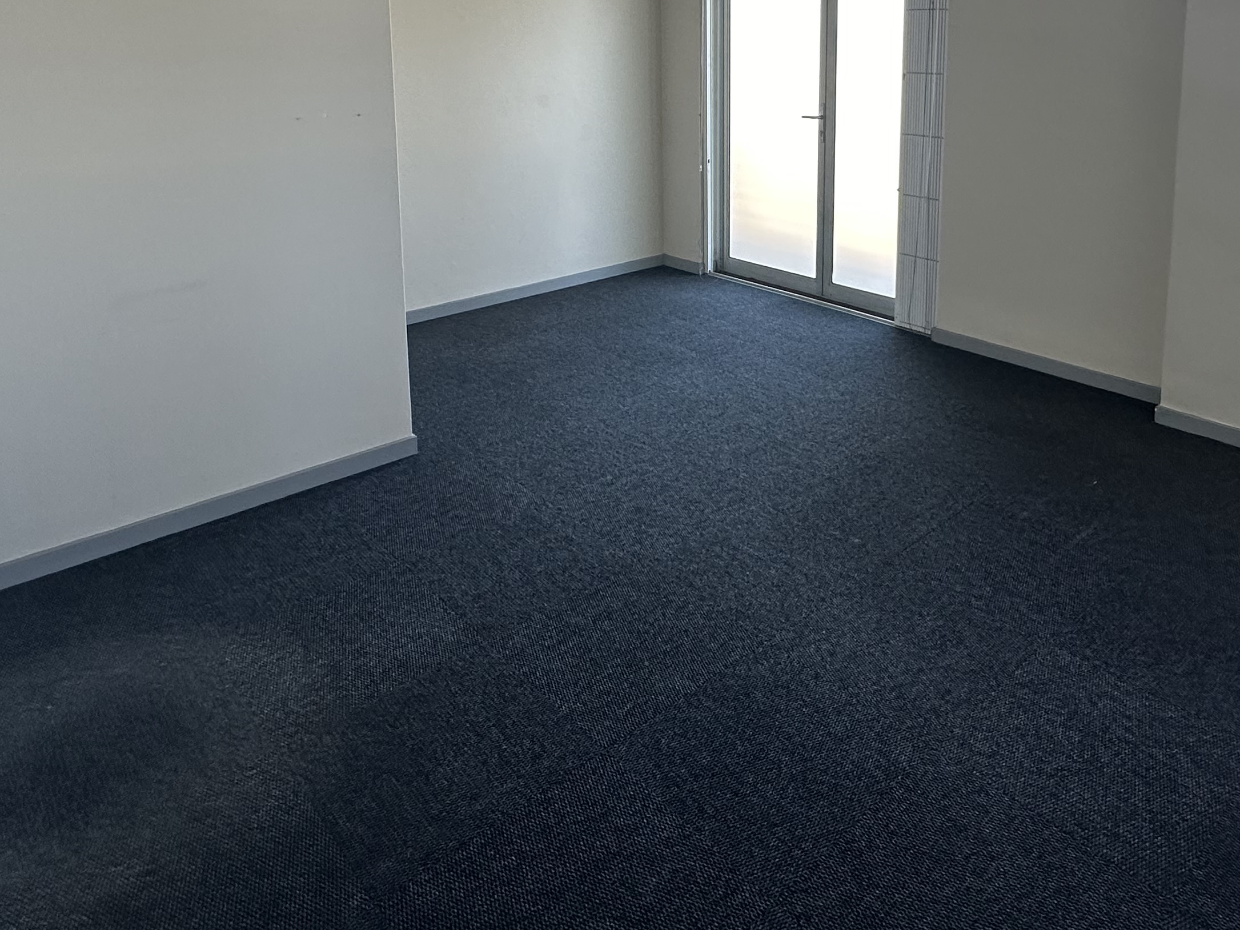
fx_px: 931
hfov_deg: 66.6
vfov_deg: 49.5
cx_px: 749
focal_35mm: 26
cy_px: 170
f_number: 2.2
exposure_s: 1/99
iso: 125
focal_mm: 2.22
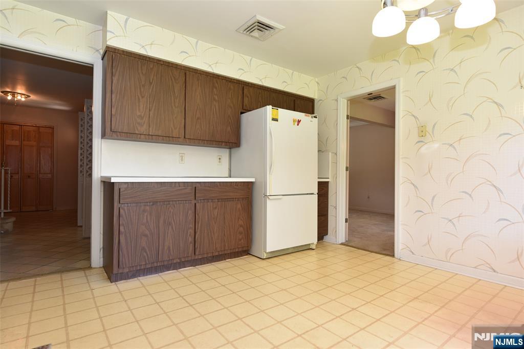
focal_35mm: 19
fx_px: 277
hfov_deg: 86.9
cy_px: 174
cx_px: 262
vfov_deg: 64.6
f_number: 4.5
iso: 800
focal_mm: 19
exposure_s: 1/80
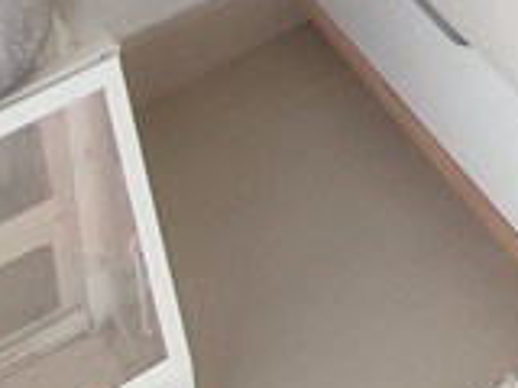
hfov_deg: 12.9
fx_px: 1915
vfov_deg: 8.8
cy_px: -886
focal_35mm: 128
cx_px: 1107
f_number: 2.2
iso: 225
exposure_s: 1/120
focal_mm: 1.65
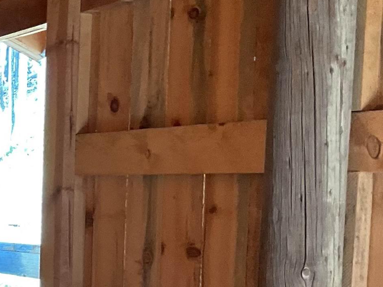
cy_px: 295
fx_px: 1040
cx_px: -167
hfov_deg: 18.8
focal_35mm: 94
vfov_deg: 15.4
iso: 125
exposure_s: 1/60
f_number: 1.8
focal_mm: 3
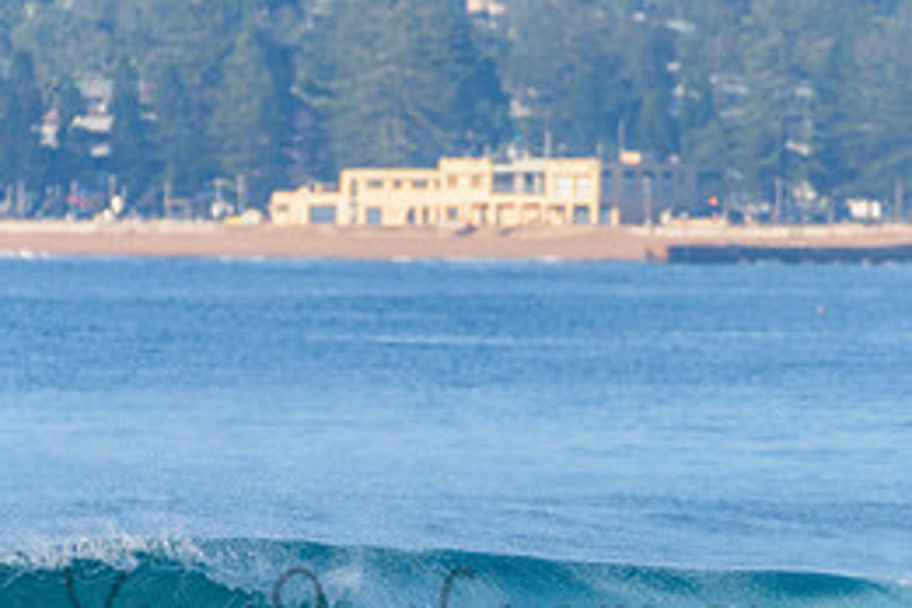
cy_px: 592
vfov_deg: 1.2
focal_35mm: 1111
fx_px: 28143
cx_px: 423
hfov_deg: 1.9
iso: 280
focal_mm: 500
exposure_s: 1/2000
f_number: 5.6
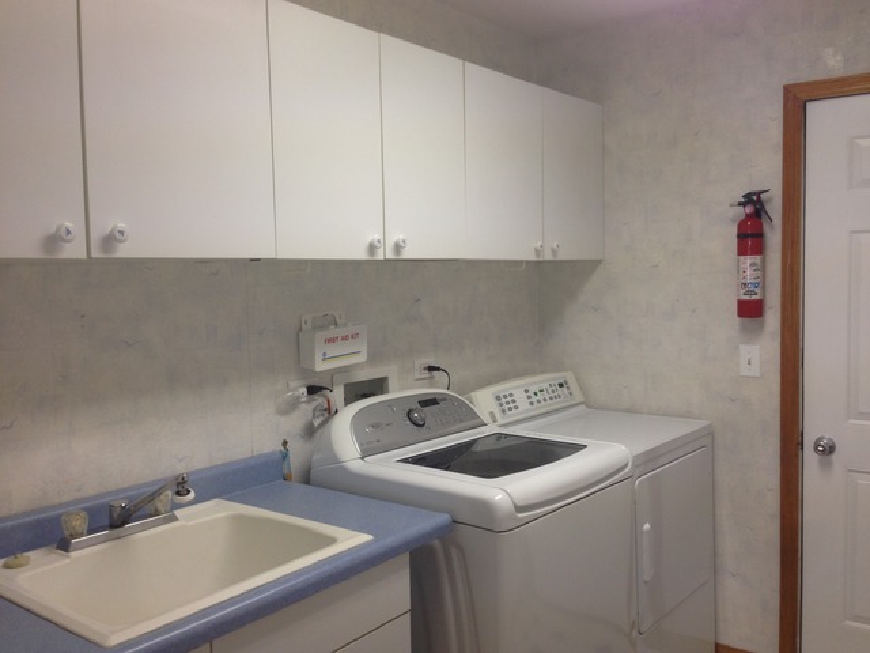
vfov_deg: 42.9
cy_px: 326
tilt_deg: -3.6
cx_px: 435
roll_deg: +1.1
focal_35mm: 33
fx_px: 829
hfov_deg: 55.4
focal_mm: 4.12
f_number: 2.4
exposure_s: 1/25
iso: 50
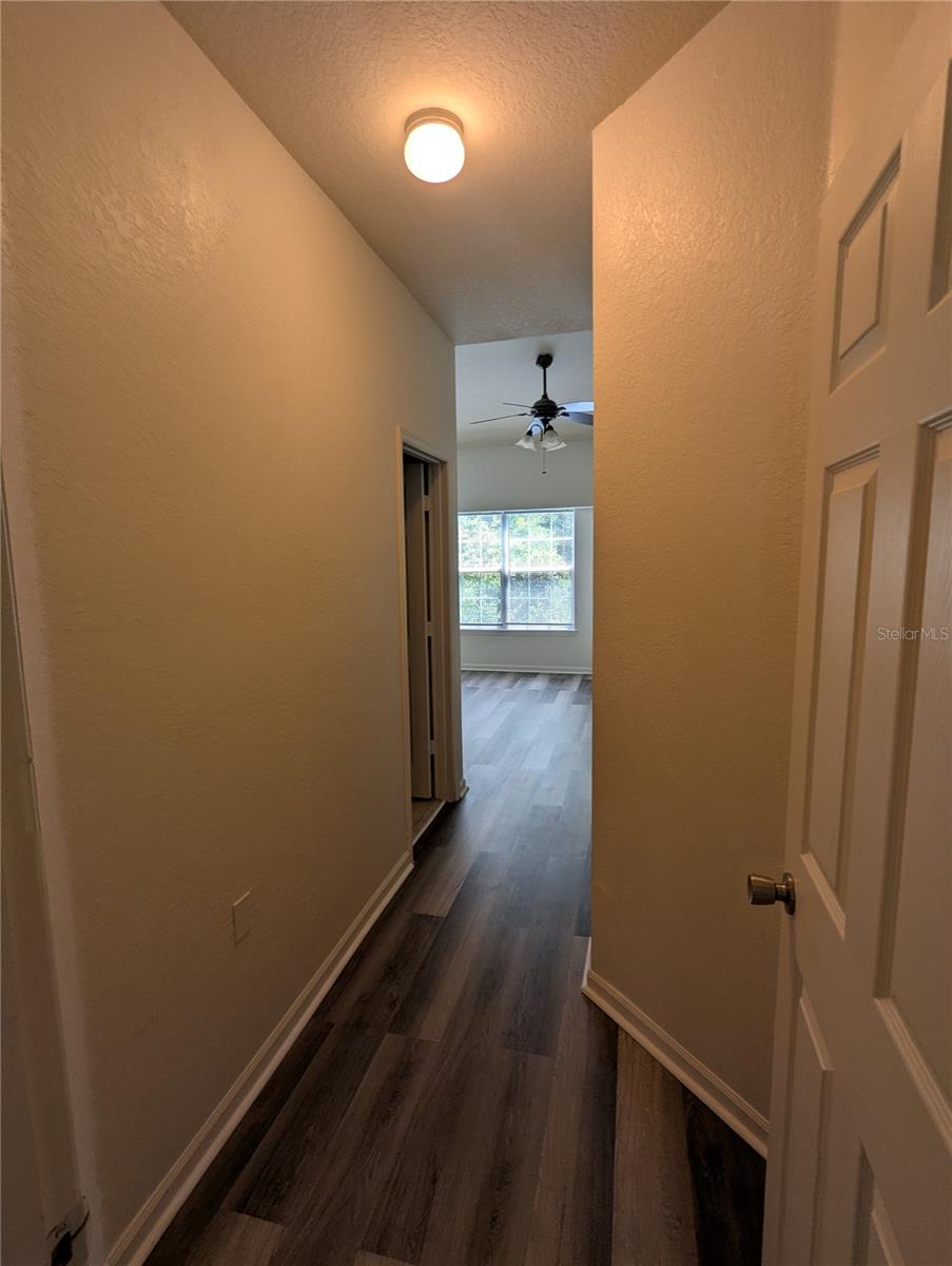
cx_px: 476
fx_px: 585
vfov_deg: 94.4
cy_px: 633
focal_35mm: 16
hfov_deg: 78.2
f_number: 2.2
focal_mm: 2.35
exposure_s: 1/120
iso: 47
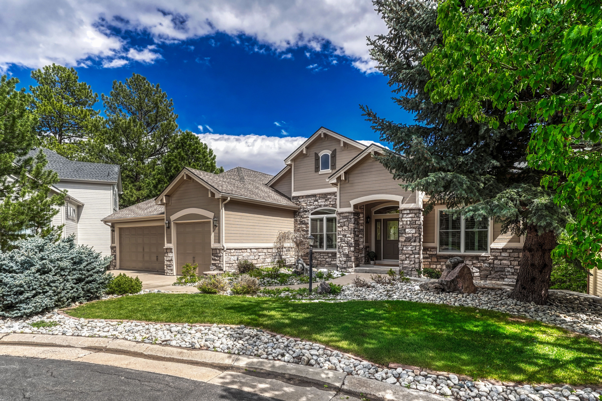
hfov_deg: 98.5
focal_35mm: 16
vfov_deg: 75.5
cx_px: 301
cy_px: 200
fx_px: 259
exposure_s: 1/3200
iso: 400
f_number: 8
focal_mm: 15.5
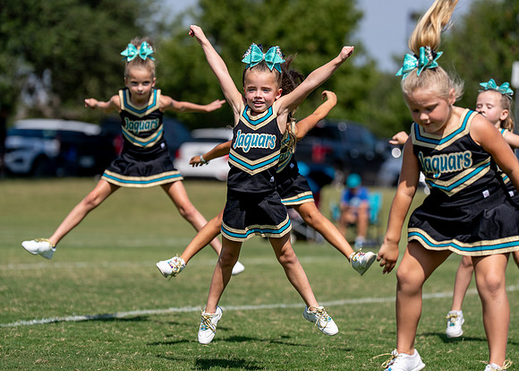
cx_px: 265
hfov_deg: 10.4
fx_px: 2863
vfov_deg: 7.4
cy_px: 182
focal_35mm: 194
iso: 100
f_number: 2.8
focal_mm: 149
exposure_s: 1/3200
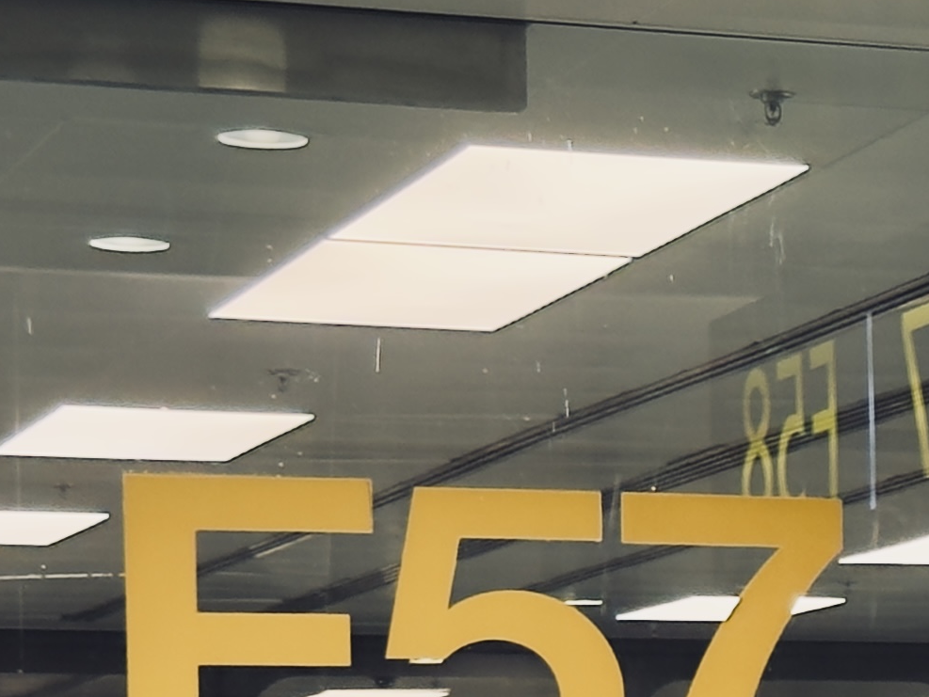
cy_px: 797
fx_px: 5262
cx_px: 1826
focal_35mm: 196
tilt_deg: +1.4
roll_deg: +0.7
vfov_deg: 7.5
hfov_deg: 9.5
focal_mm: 6.76
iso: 320
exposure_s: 1/100
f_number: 1.78
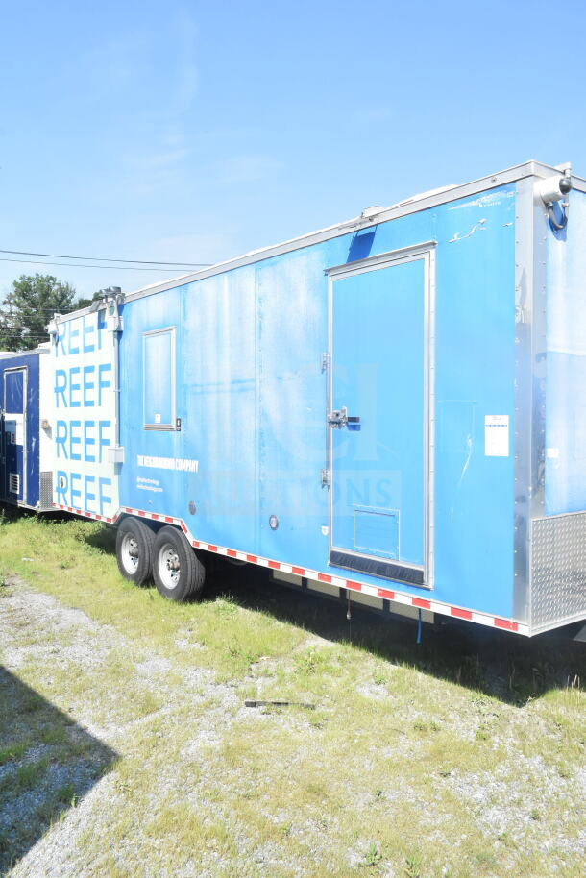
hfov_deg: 43.6
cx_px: 293
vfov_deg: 61.9
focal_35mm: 30
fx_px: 732
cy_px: 439
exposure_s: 1/800
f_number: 14
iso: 1600
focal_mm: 20
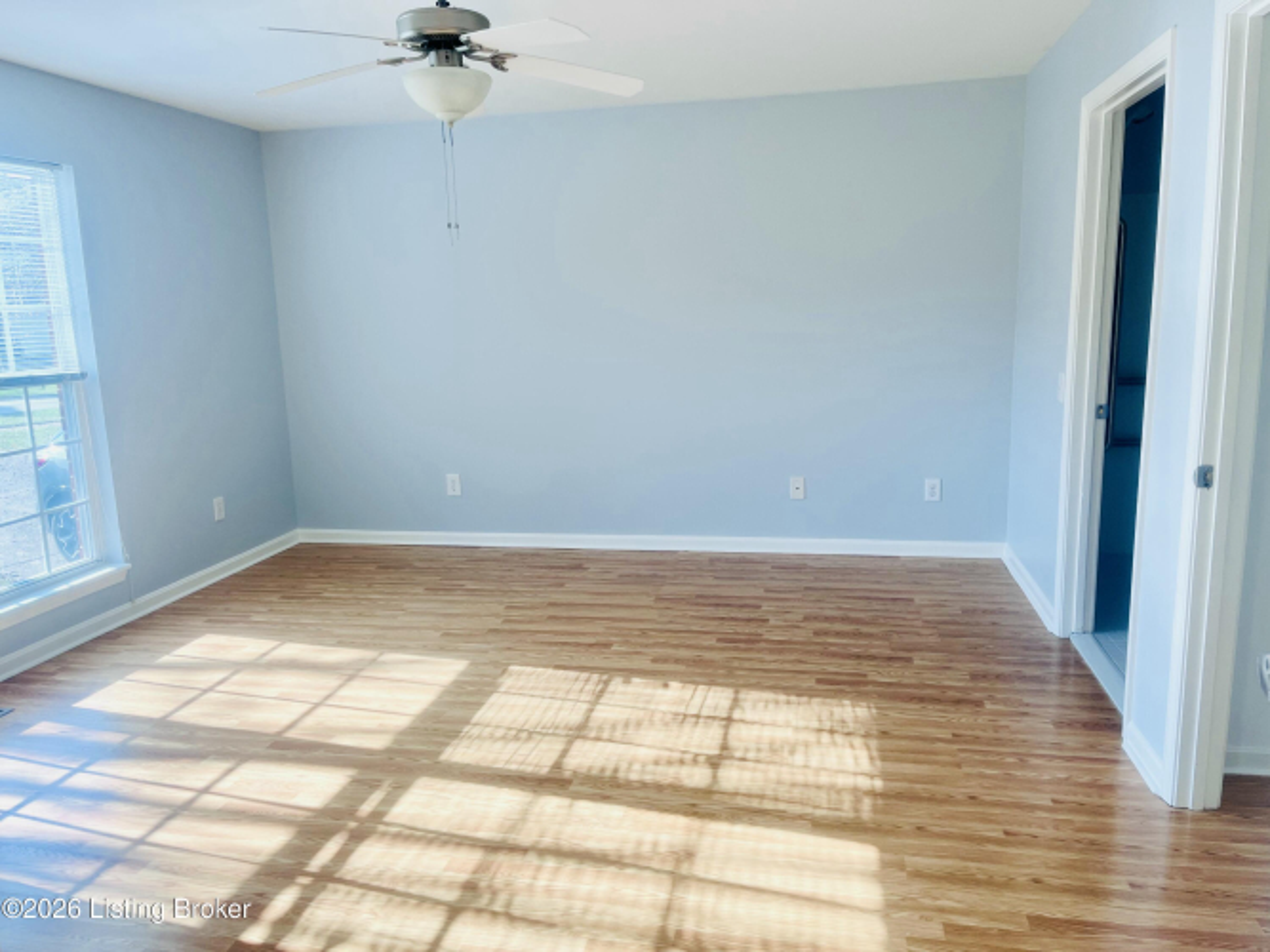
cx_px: 635
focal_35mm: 26
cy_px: 476
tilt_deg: -10.8
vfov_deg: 53.0
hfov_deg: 67.3
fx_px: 954
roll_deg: +1.8
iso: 40
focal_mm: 5.1
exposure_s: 1/198
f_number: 1.6
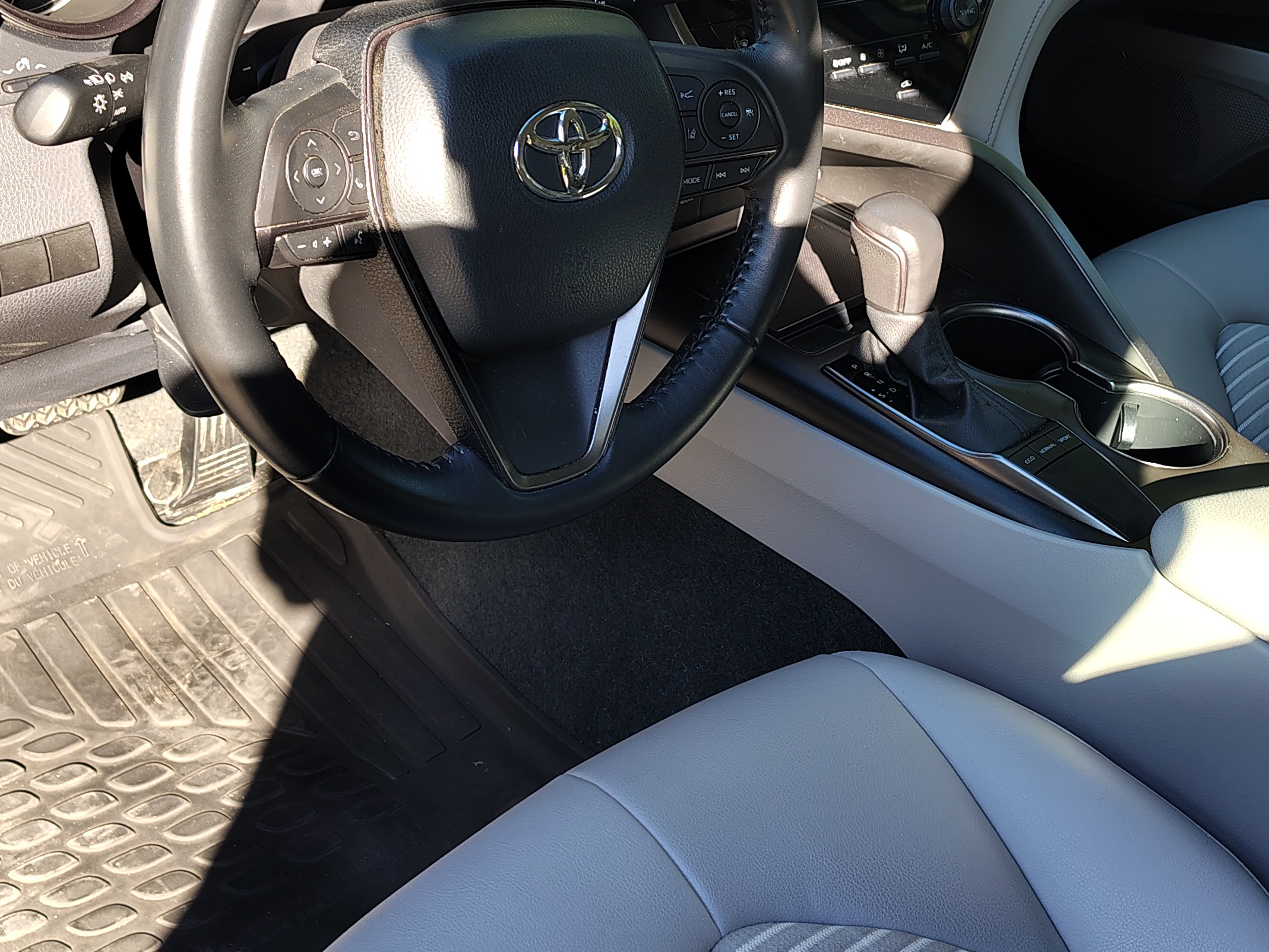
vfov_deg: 31.2
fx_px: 1686
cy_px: 294
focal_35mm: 46
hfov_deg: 41.2
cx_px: 704
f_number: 1.8
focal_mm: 5.56
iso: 140
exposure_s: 1/120
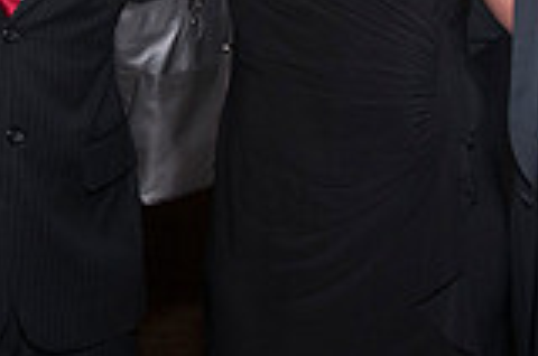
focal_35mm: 109
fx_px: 1626
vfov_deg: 12.2
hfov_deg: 18.7
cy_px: -62
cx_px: 141
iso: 400
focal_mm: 20
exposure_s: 1/250
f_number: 9
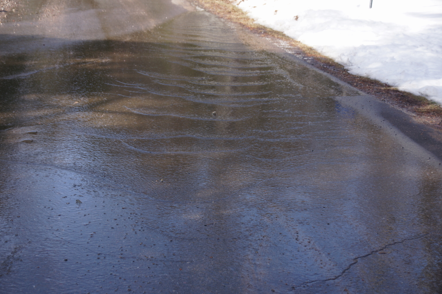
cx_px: 221
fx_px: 645
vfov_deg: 25.8
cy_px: 147
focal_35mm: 52
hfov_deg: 37.9
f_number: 5
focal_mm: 35
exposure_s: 1/100
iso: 100
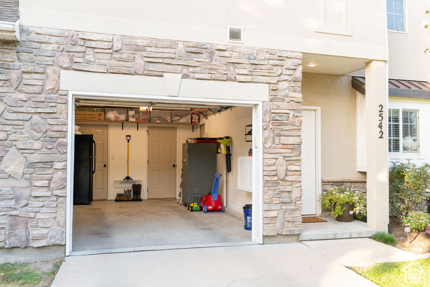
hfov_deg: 54.4
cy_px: 144
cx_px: 215
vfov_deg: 37.9
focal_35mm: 35
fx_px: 418
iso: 500
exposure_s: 1/320
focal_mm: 35
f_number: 3.5
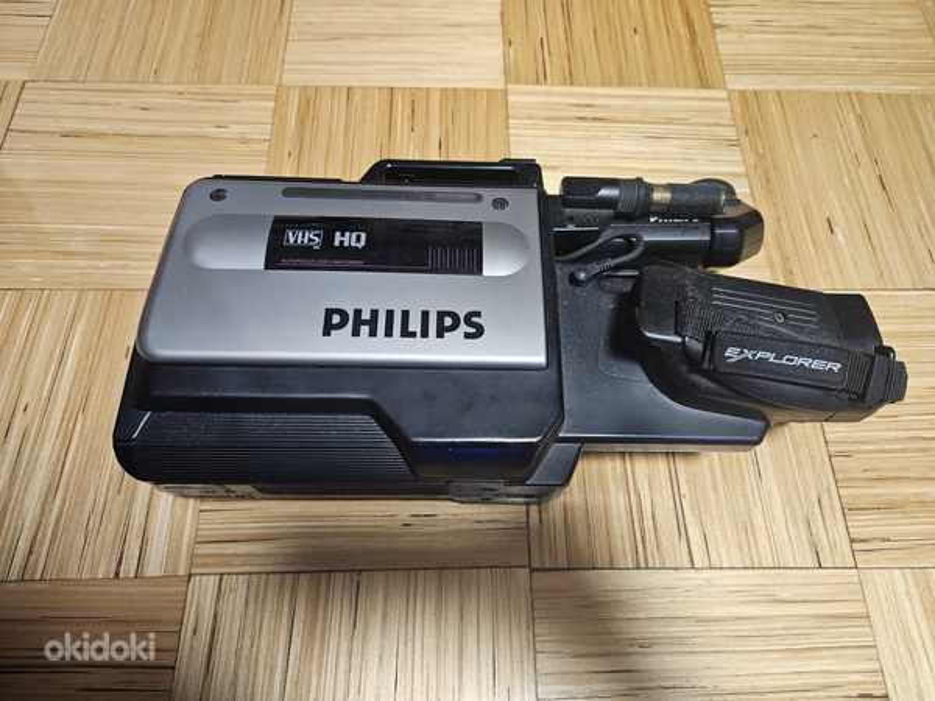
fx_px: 621
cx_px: 468
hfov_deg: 73.9
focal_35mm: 23
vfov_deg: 58.9
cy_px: 350
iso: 800
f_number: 1.8
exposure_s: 1/100
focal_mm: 5.4
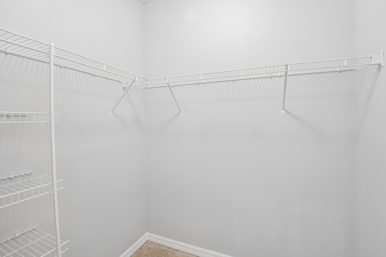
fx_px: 172
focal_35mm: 16
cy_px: 128
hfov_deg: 96.7
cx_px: 193
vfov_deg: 73.7
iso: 400
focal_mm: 16
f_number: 8
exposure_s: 1/5
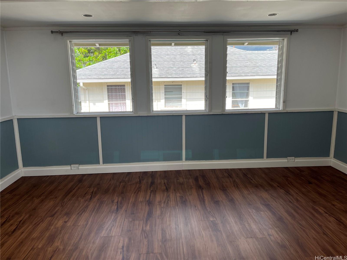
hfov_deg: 67.3
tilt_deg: -10.7
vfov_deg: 53.1
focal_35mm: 26
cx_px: 174
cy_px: 130
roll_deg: +0.8
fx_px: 261
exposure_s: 1/309
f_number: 1.6
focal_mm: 5.1
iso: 50
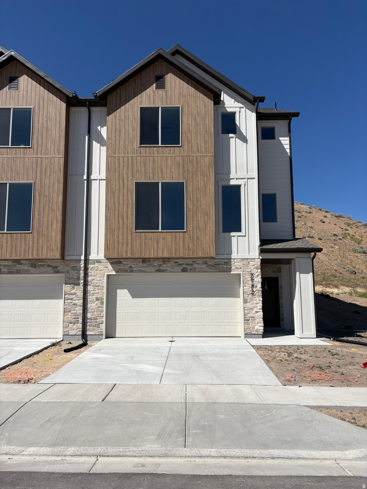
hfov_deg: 53.1
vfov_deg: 67.3
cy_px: 244
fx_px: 368
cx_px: 184
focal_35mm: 26
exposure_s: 1/6993
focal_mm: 5.96
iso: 50
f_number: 1.6
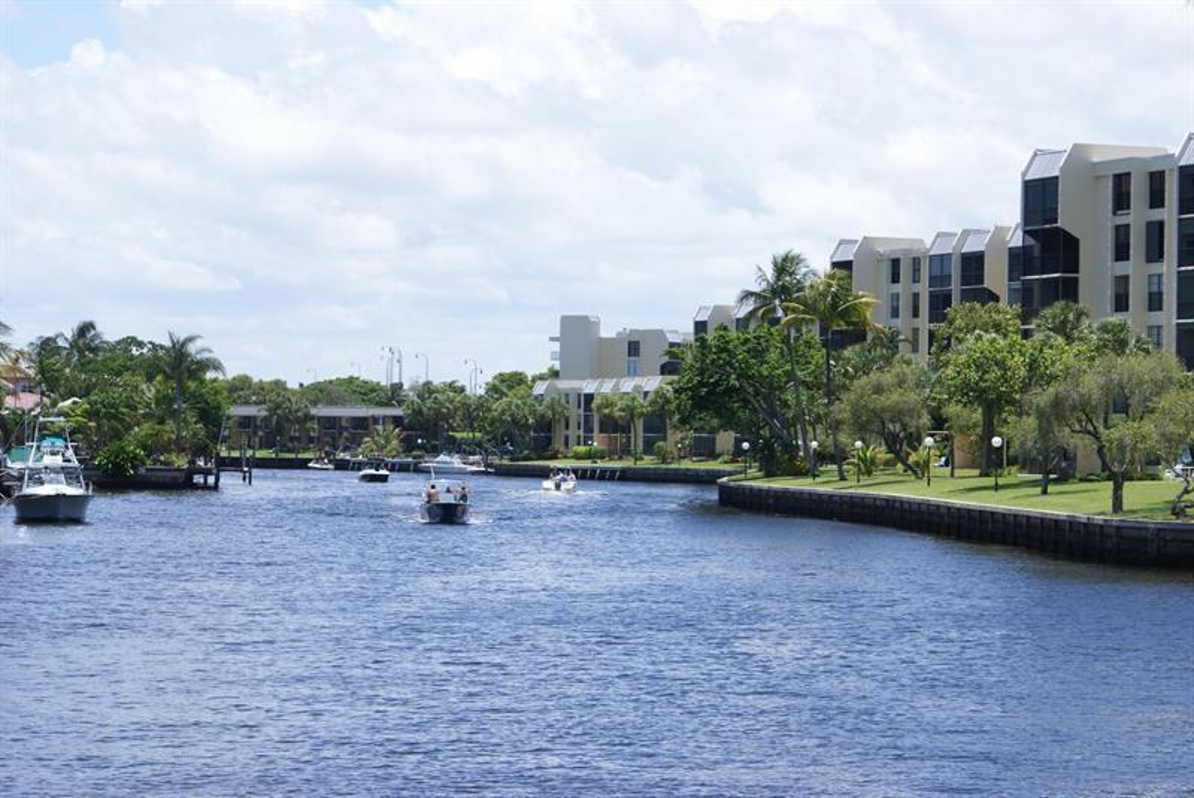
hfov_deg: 19.4
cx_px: 597
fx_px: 3486
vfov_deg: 13.1
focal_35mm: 105
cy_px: 399
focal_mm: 70
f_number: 11
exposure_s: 1/160
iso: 100
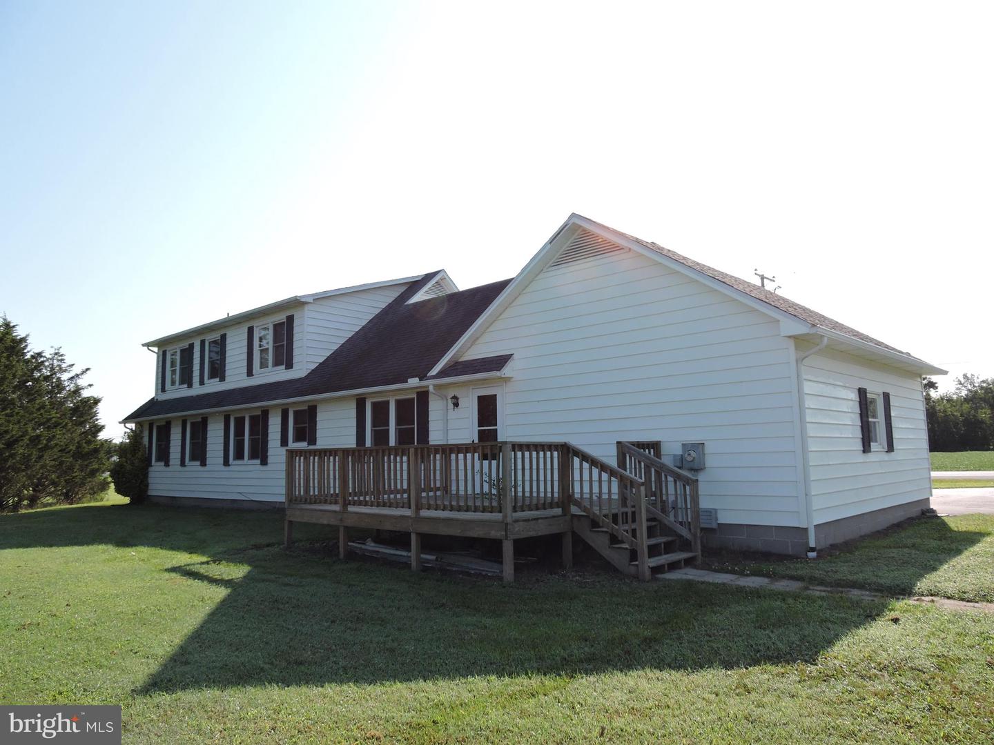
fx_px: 689
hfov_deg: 71.6
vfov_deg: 56.8
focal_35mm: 24
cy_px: 372
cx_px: 497
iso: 100
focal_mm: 4.3
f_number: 3.3
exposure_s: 1/800
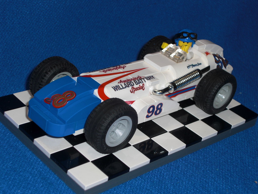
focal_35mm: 74
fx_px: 552
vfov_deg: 19.9
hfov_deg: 26.3
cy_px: 97
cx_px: 129
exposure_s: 1/60
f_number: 4.2
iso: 50
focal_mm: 13.1
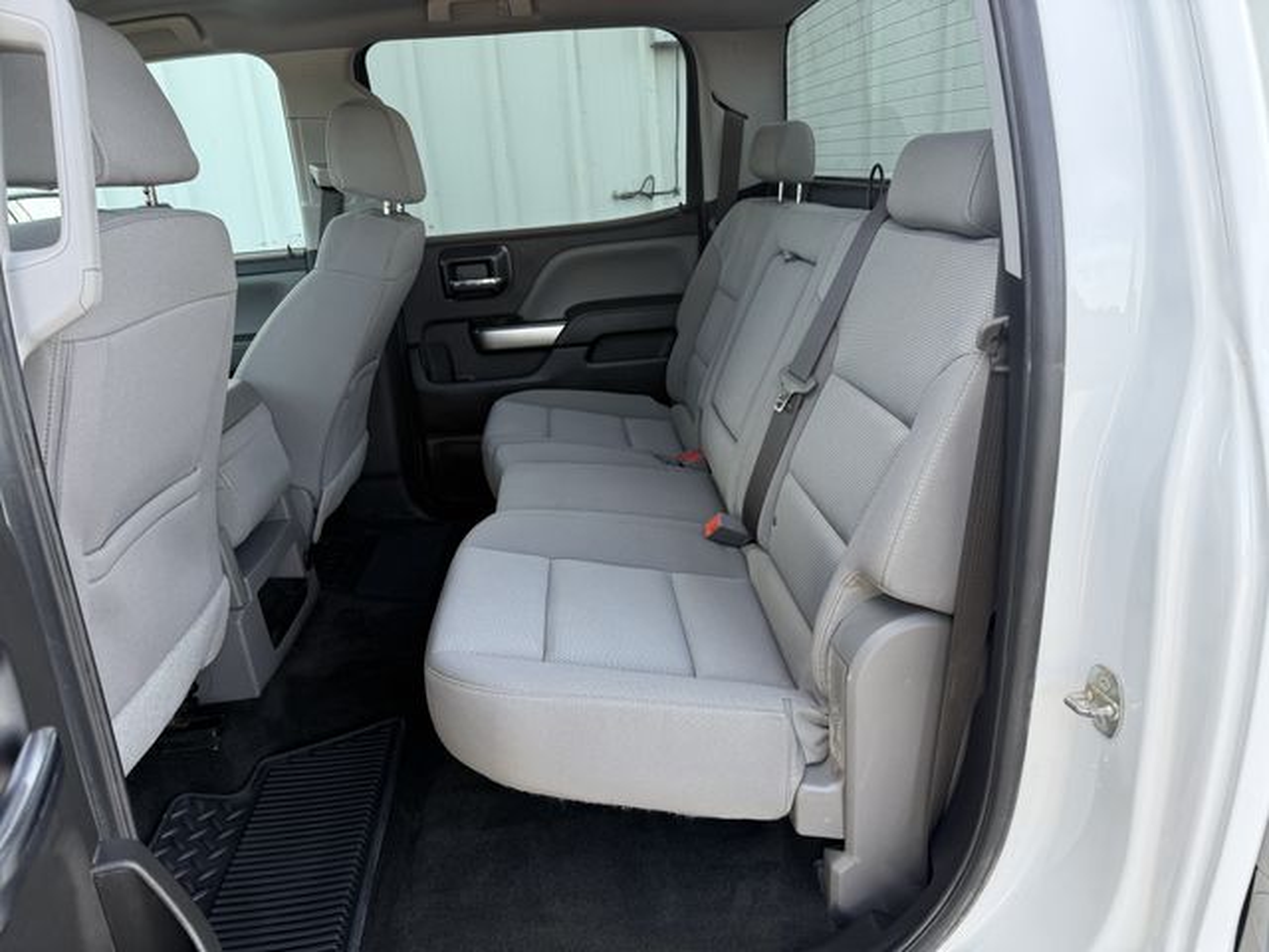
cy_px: 476
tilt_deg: -17.6
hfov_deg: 71.6
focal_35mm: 24
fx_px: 880
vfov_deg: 56.8
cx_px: 634
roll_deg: +3.3
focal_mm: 6.76
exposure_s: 1/256
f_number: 1.78
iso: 100
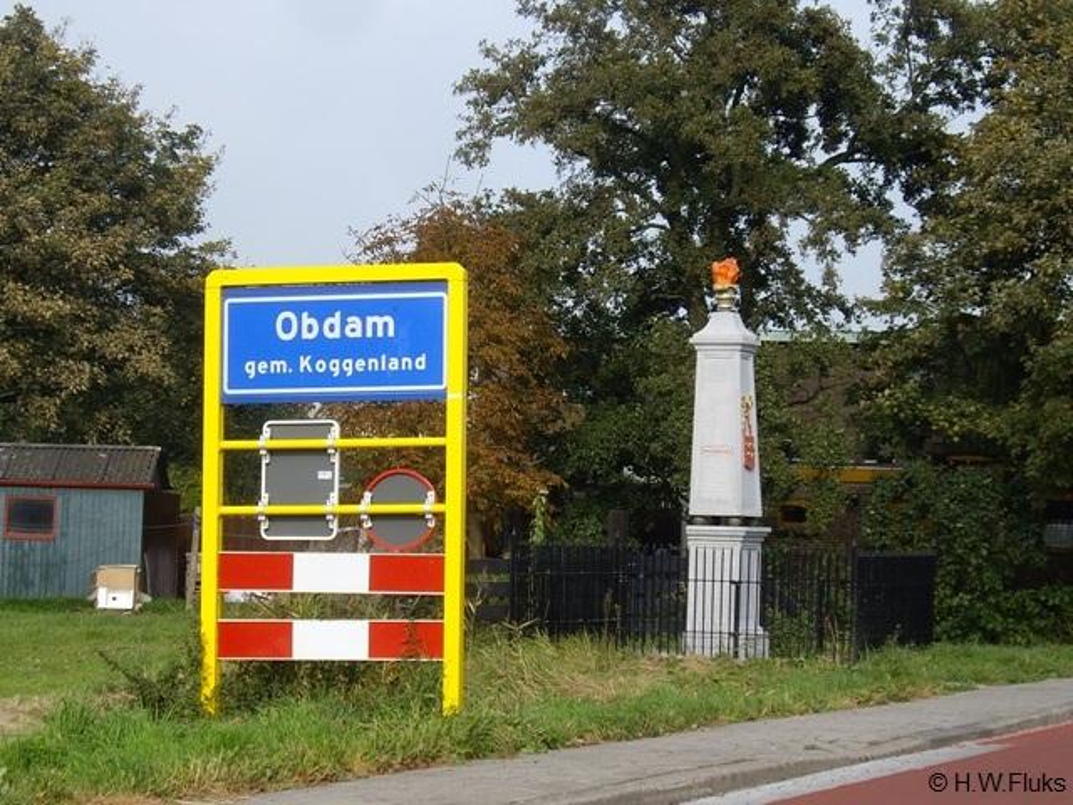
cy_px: 402
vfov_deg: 18.9
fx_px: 2418
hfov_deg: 25.0
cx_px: 536
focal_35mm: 78
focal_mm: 16.3
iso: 64
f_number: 4.3
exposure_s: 1/320
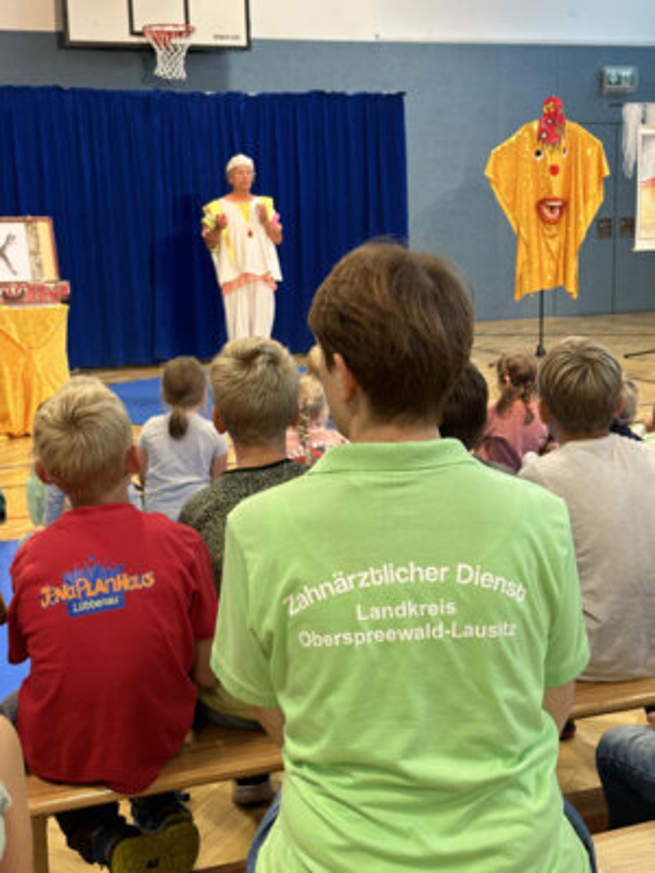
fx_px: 1211
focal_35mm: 48
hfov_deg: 30.3
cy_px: 436
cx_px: 328
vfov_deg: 39.7
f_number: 1.8
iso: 80
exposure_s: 1/50
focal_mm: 6.9
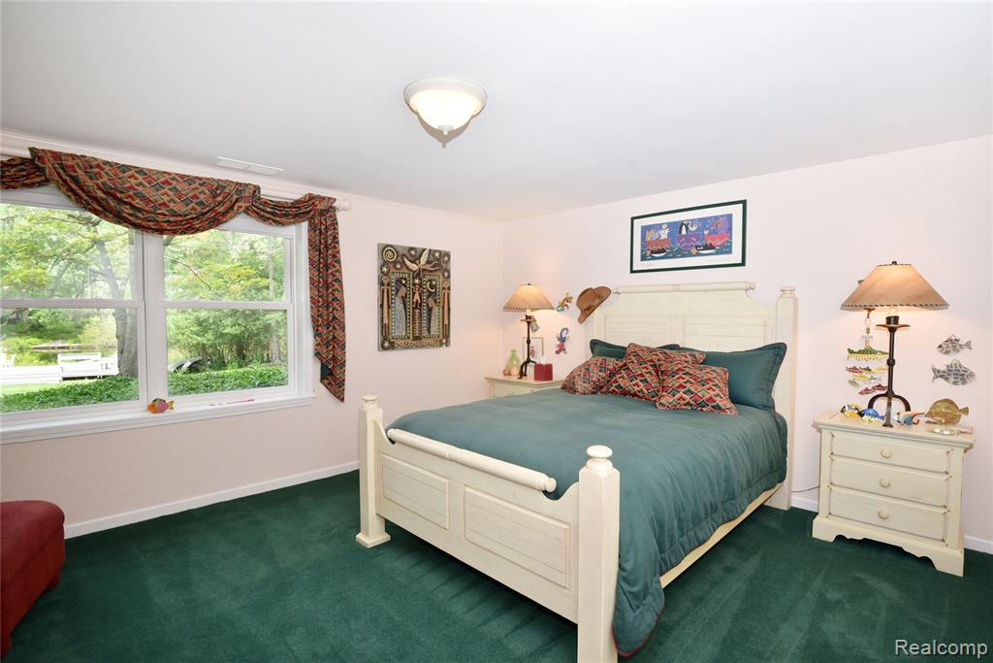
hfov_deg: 93.3
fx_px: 469
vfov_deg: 70.5
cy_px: 332
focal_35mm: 17
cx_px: 496
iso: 640
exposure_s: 1/60
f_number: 9
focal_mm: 17
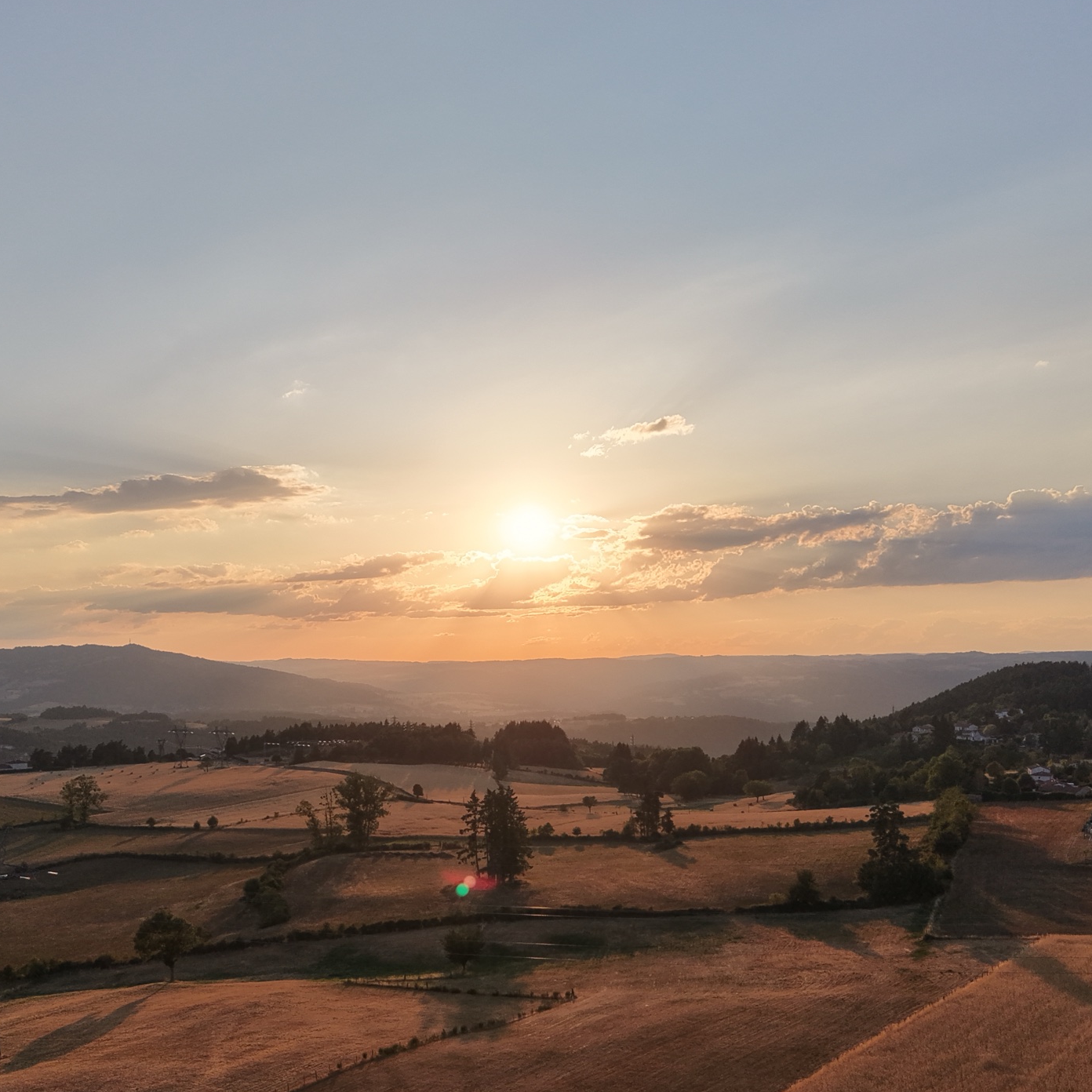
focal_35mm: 39
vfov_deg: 42.4
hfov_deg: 42.8
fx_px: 1392
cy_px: 704
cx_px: 505
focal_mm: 8.67
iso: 340
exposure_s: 1/400
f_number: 1.8
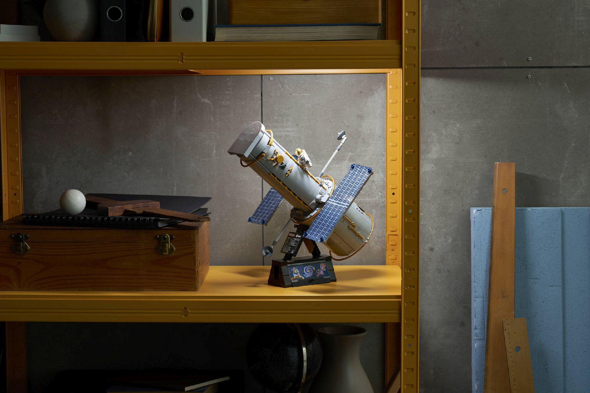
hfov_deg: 31.4
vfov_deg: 21.2
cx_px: 292
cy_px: 197
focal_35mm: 64
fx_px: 1049
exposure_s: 1/8
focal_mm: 63
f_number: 5.6
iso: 160
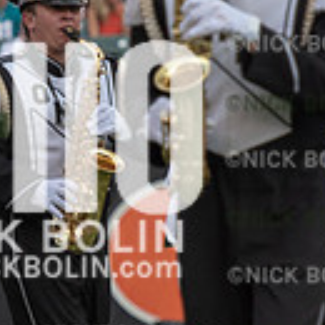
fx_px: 8455
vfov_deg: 2.2
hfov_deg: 2.2
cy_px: 161
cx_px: 25
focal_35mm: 796
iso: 400
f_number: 5.6
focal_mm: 210
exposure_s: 1/1250
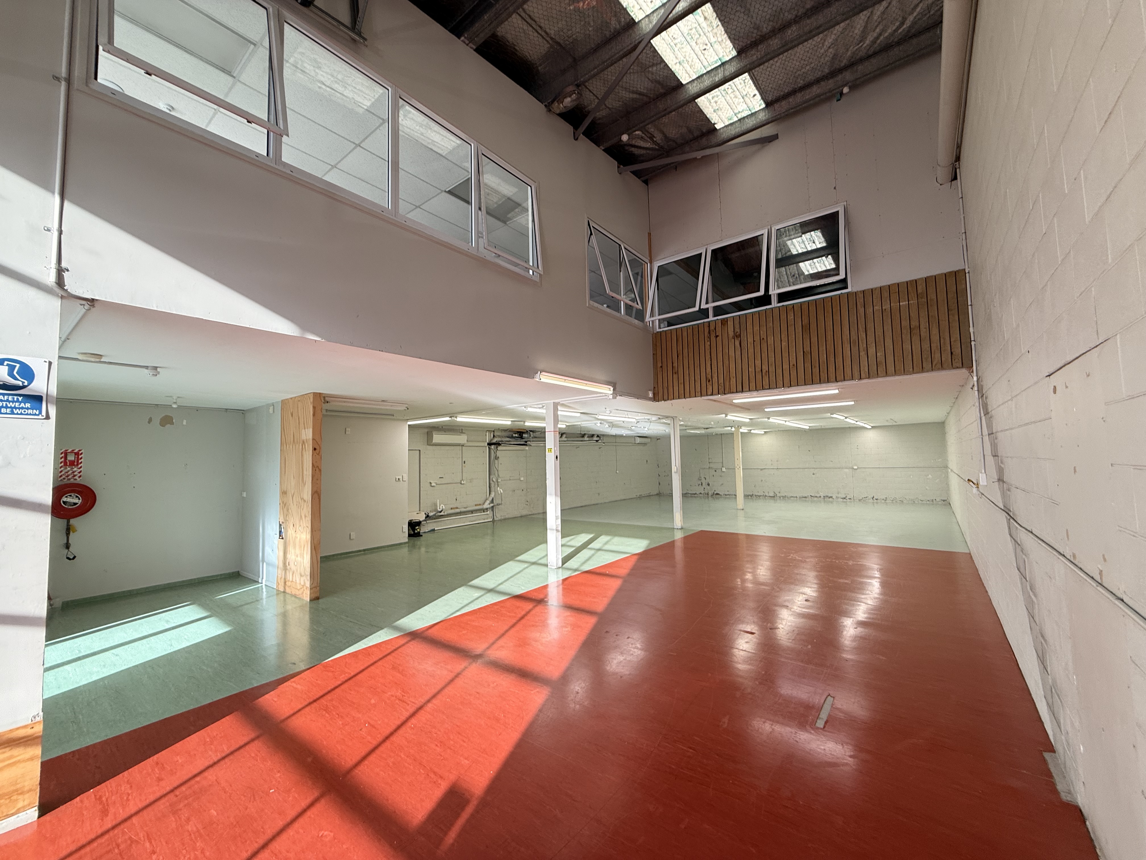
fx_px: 463
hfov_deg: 102.1
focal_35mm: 14
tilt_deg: +4.0
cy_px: 430
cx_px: 573
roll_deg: +0.6
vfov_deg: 85.7
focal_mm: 2.22
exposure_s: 1/101
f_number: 2.2
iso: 64
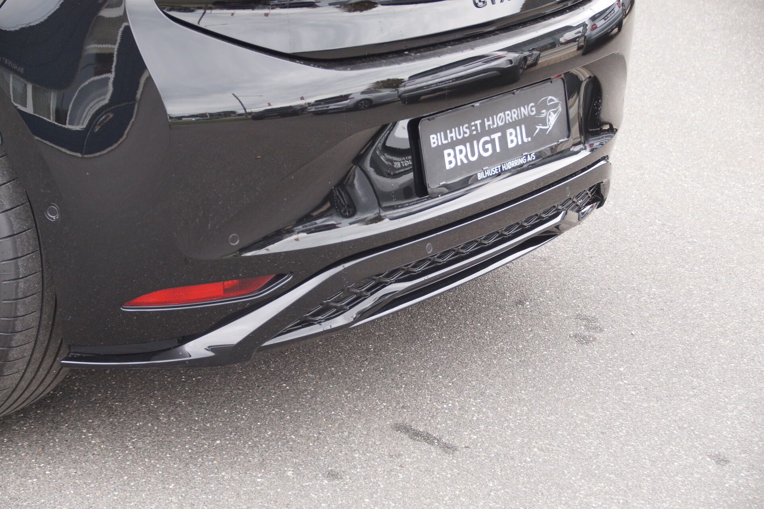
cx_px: 382
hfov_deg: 24.6
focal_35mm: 82
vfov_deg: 16.5
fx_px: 1750
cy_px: 254
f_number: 5
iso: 500
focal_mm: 55
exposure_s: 1/100
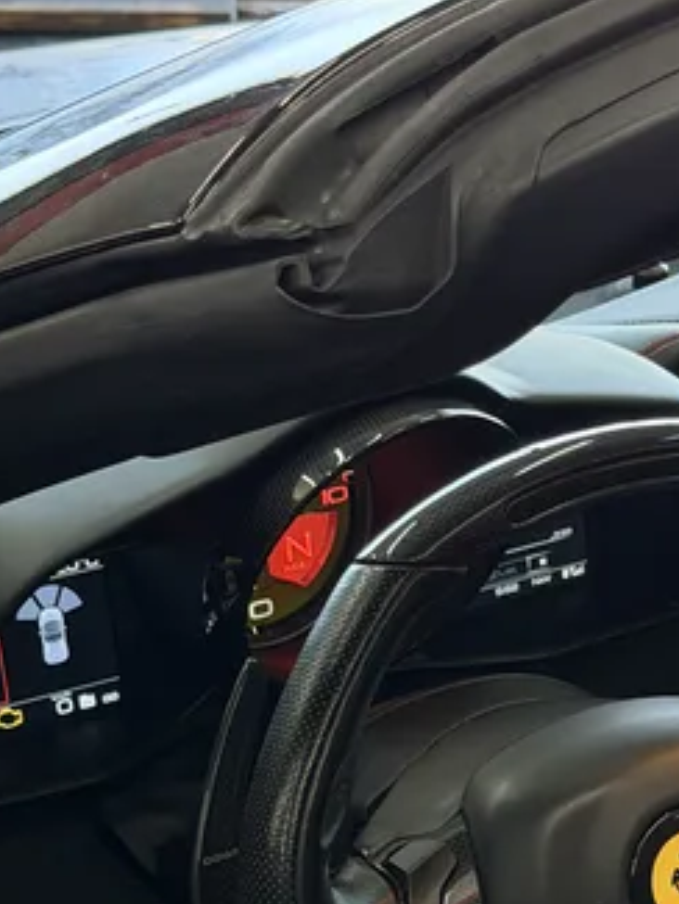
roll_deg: -0.7
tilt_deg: -30.6
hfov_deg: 12.4
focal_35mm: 118
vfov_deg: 16.3
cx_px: 643
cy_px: 954
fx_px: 3084
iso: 250
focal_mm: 6.76
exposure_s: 1/60
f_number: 1.78
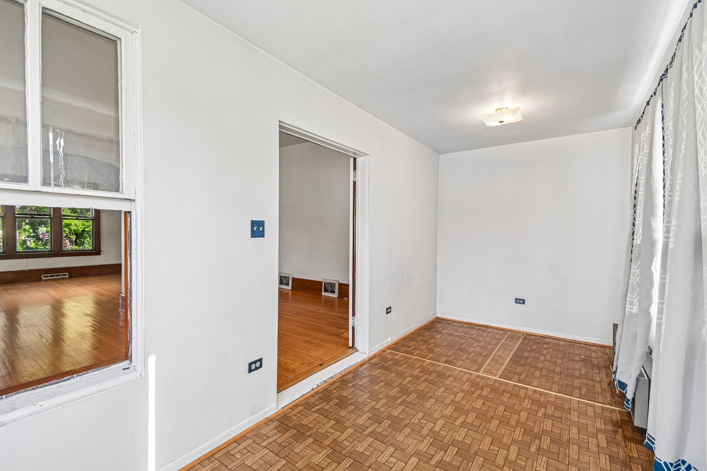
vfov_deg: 77.3
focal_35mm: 15
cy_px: 236
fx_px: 295
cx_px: 354
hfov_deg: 100.4
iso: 100
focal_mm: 10
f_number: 8
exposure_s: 1/20
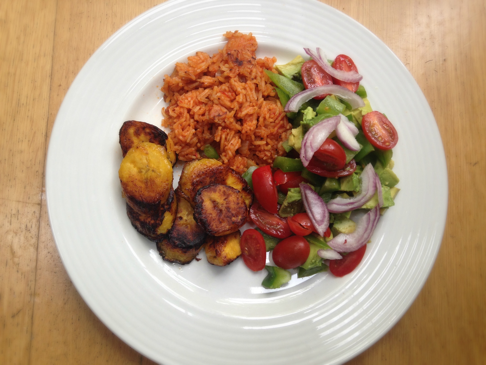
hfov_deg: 55.4
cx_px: 243
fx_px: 463
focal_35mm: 33
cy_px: 182
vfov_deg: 42.9
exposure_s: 1/40
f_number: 2.4
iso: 64
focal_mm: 4.12
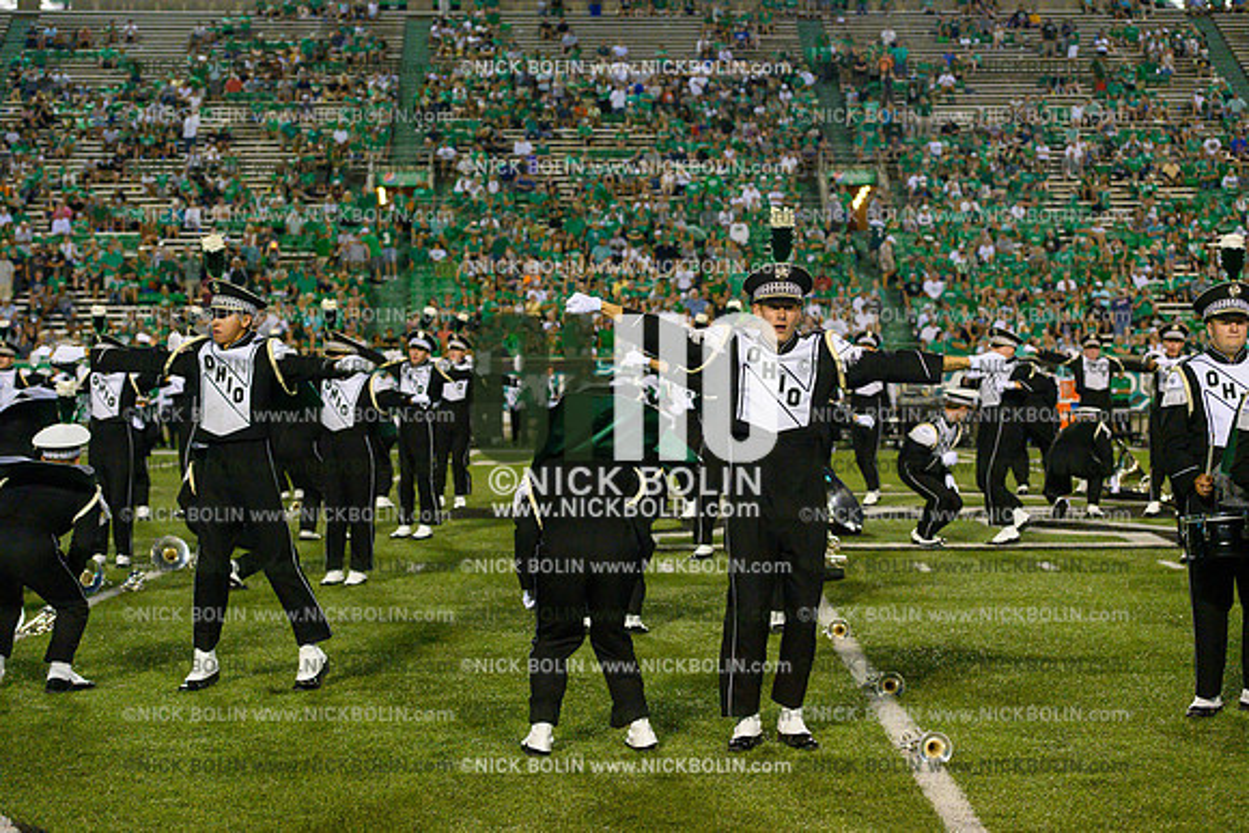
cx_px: 624
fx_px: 2429
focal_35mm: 70
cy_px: 416
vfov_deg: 19.5
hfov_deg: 28.8
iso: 10000
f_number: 4
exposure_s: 1/1600
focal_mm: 70
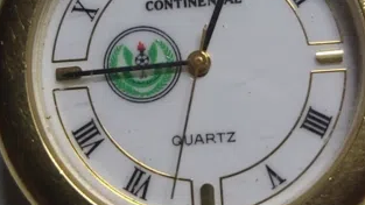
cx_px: 213
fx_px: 561
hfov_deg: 35.9
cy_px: 27
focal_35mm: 58
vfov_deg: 20.4
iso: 80
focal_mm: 3.92
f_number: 1.7
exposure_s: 1/50
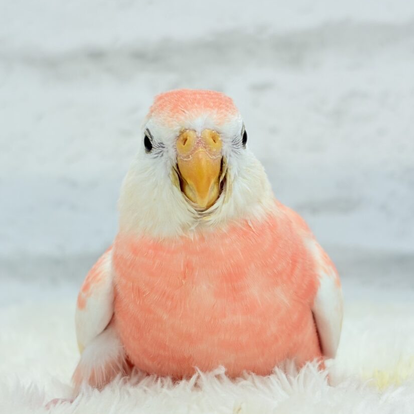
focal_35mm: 67
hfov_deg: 25.7
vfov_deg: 25.7
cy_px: 204
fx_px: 907
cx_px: 197
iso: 50
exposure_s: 1/100
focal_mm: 5.96
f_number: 1.6
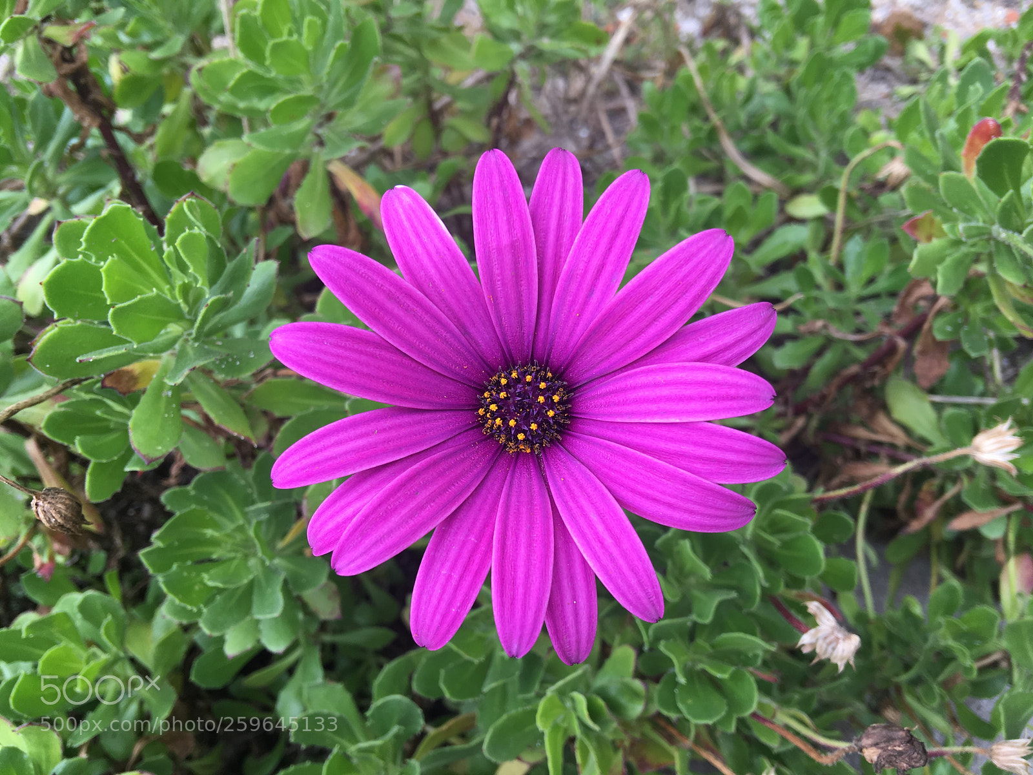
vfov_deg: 48.2
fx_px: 865
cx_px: 516
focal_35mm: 29
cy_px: 388
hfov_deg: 61.7
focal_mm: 4.15
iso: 25
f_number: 2.2
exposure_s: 1/133
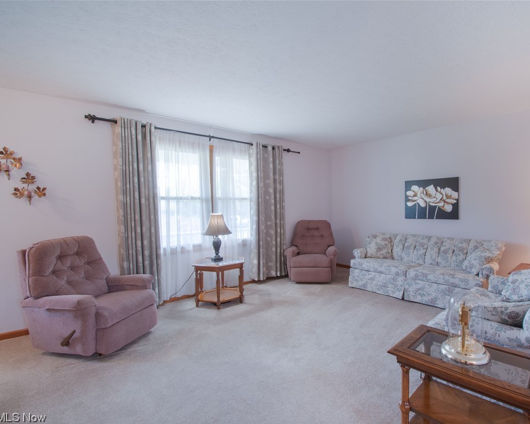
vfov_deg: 77.0
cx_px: 314
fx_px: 267
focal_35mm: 17
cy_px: 213
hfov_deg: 88.7
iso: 400
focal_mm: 10
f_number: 14
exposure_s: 4
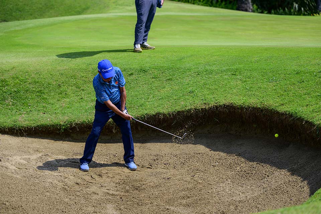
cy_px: 107
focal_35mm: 90
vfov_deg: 15.2
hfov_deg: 22.6
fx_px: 802
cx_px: 160
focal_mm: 90
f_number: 2.8
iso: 125
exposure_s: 1/3200
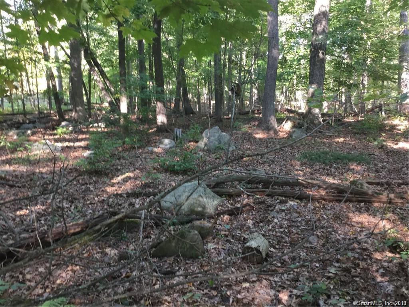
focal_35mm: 31
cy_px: 154
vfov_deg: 45.4
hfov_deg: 58.4
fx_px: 366
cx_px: 204
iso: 100
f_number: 2.4
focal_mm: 3.3
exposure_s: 1/30
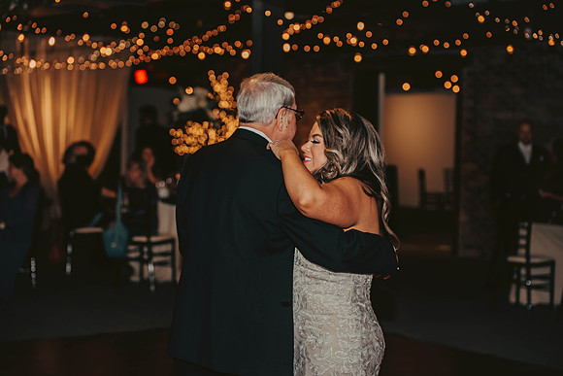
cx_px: 282
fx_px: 1095
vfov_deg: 19.5
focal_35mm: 70
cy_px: 188
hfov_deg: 28.8
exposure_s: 1/80
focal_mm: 70
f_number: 3.2
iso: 500
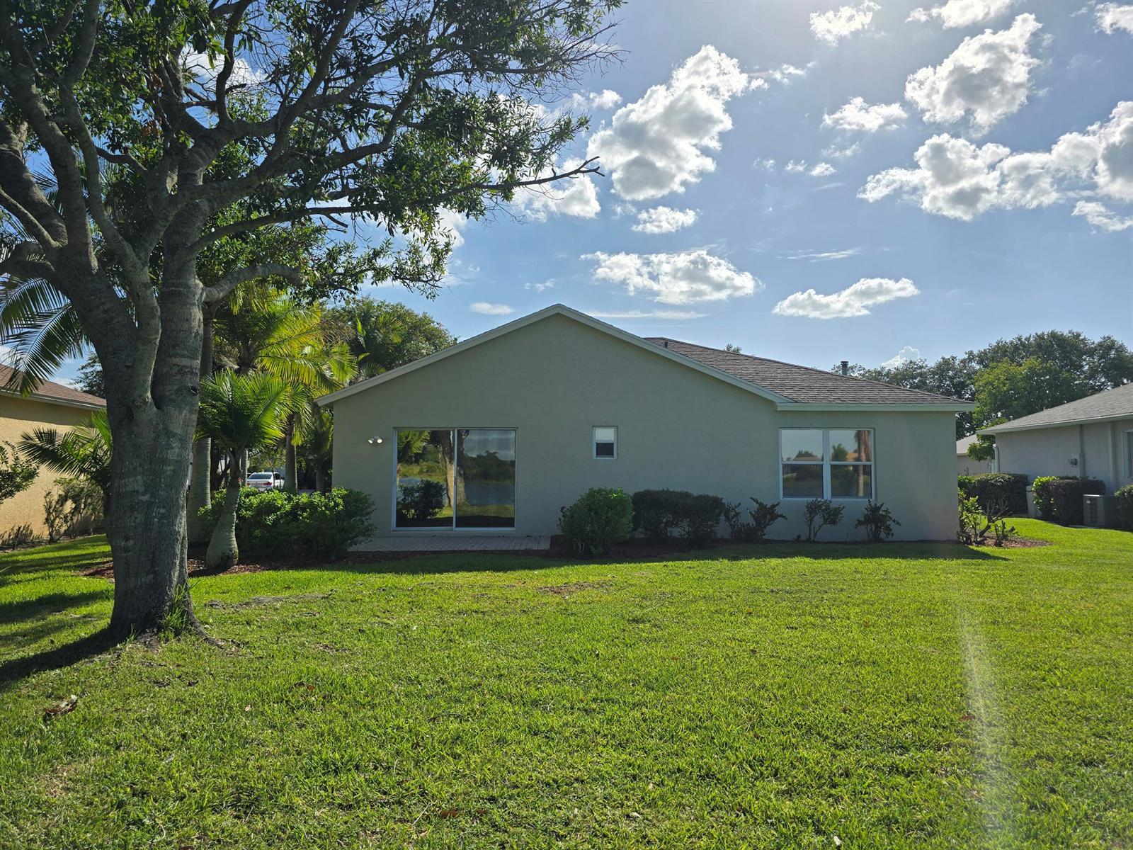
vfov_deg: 58.9
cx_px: 566
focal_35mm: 23
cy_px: 425
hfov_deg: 73.9
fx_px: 753
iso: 12
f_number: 1.7
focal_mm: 6.3
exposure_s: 1/1737
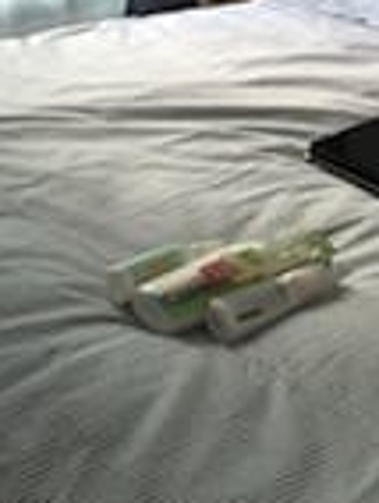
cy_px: -175
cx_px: 393
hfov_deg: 13.9
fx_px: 1528
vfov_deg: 17.4
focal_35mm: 105
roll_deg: -1.5
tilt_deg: -8.5
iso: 32
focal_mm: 4.15
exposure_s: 1/100
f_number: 2.2
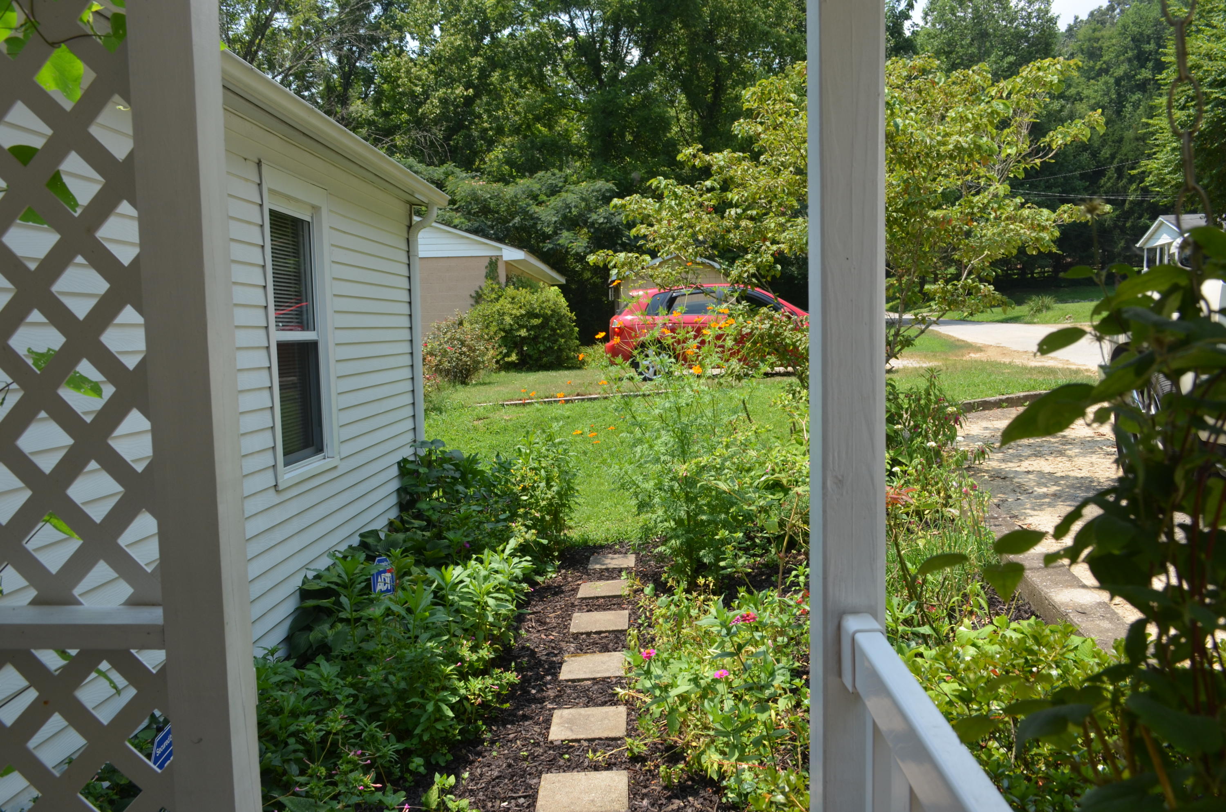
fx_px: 918
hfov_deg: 67.5
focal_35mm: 27
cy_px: 406
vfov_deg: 47.7
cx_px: 613
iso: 180
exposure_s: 1/250
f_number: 8
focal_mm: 18
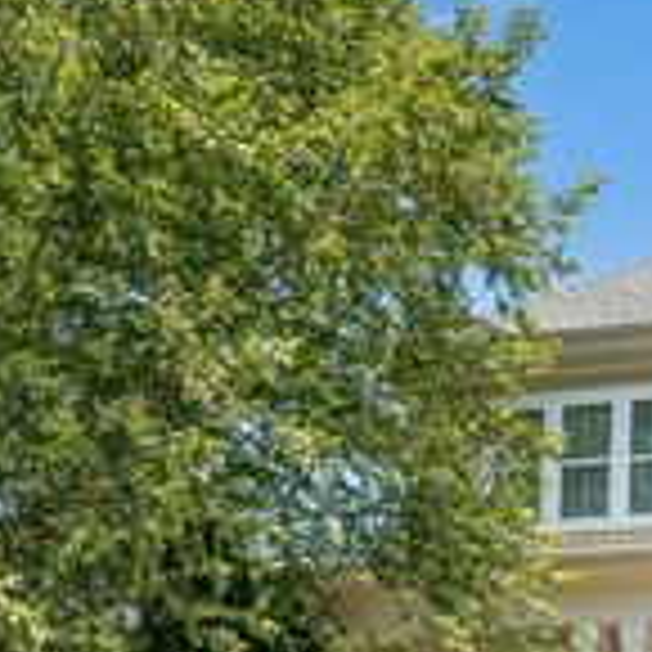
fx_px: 1002
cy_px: 573
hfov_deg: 29.7
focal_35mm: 47
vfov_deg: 34.3
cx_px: 823
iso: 100
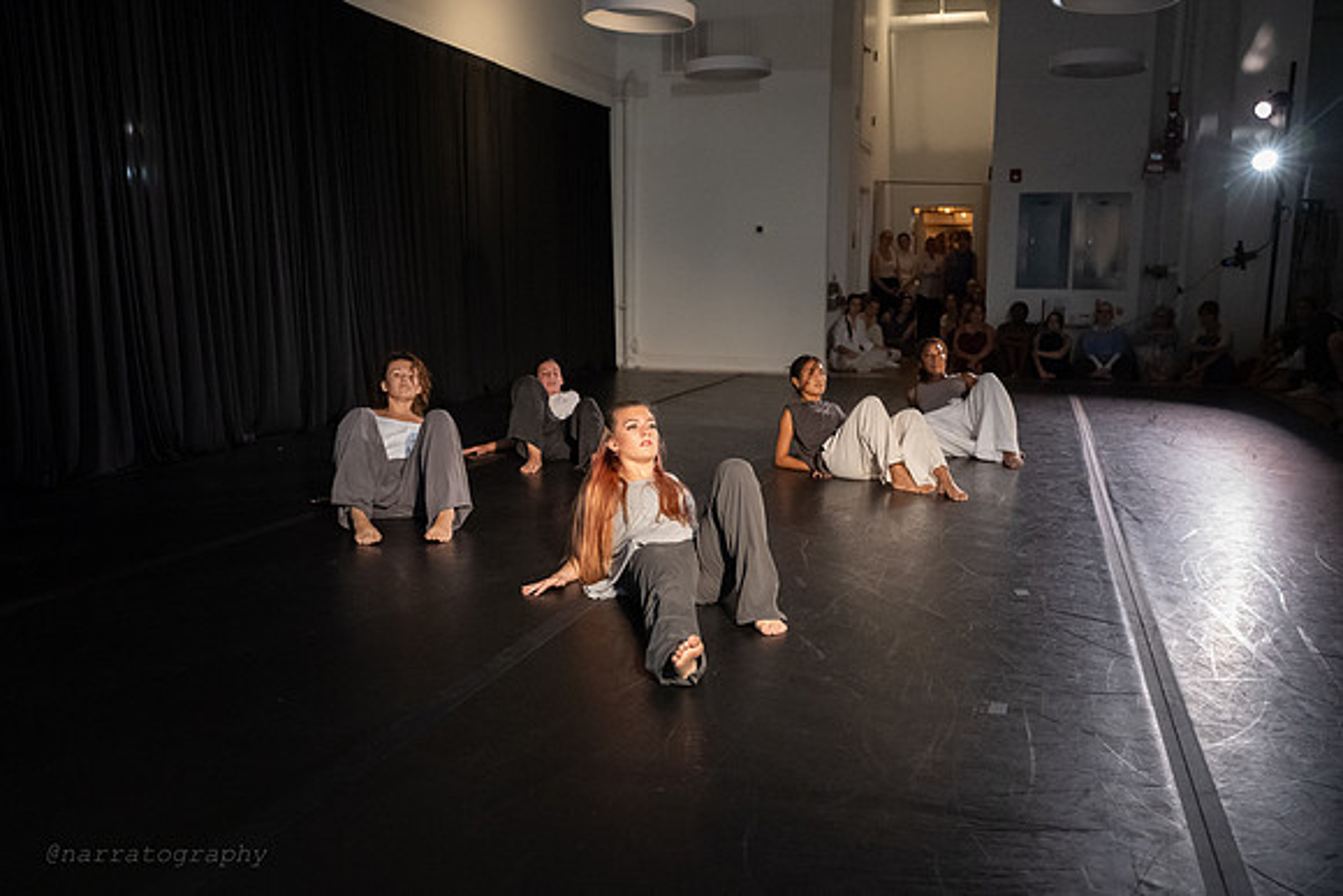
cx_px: 721
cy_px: 493
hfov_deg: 59.3
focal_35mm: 32
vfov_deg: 41.6
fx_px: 1178
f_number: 4
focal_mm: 28
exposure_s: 1/320
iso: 6400
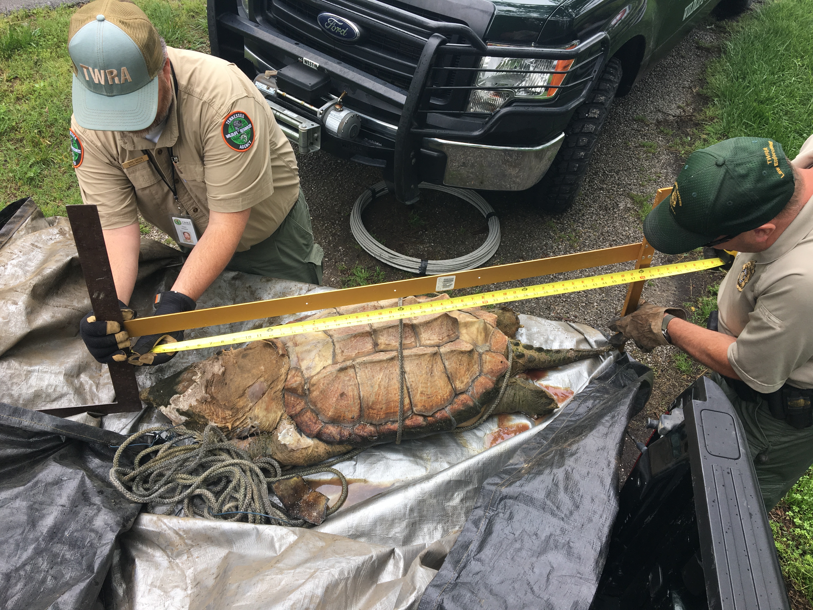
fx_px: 681
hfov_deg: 61.7
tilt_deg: -45.3
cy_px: 305
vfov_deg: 48.2
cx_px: 406
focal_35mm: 29
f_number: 2.2
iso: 25
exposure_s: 1/120
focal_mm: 4.15
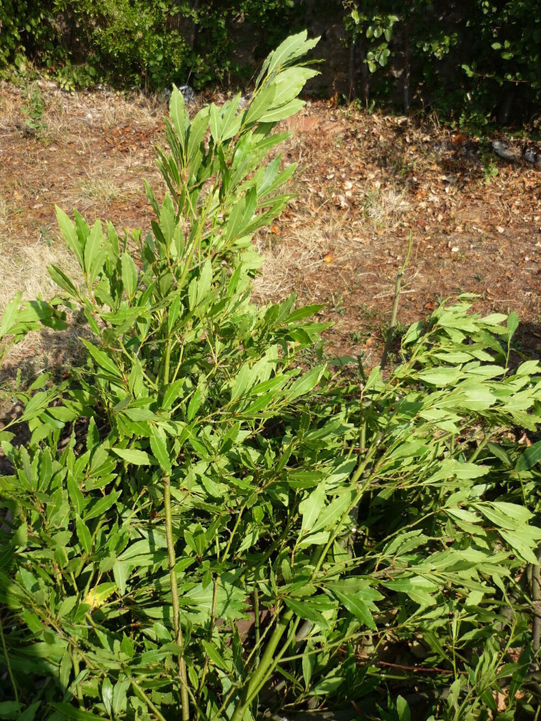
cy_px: 360
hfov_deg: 43.0
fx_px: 688
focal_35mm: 33
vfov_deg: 55.3
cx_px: 270
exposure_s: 1/800
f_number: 2.8
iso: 100
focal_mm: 5.5
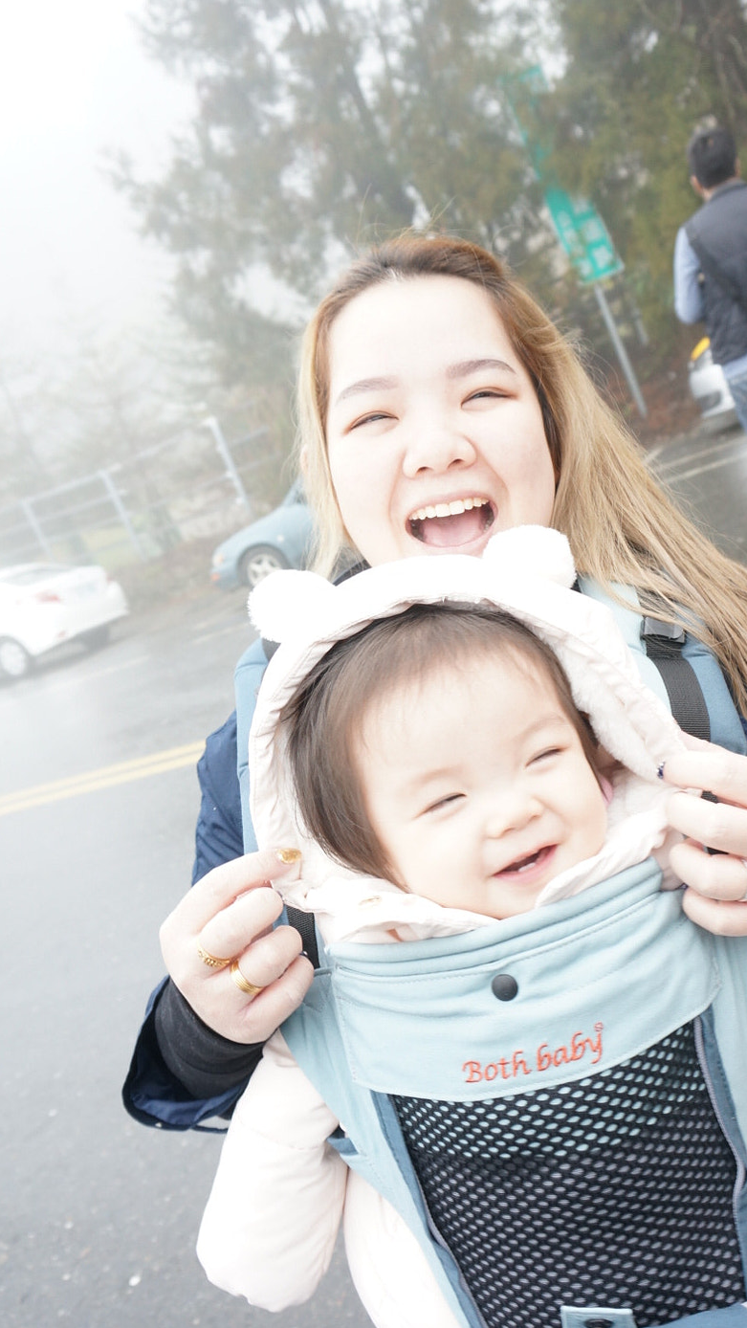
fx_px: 1021
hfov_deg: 39.9
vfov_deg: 66.0
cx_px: 463
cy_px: 719
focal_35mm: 29
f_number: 4.5
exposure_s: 1/100
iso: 400
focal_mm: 16
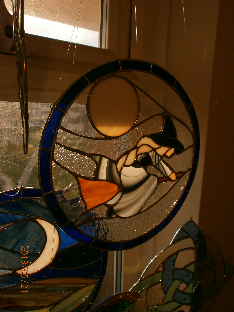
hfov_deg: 51.4
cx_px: 117
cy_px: 156
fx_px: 243
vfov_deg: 65.3
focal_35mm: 27
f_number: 2.9
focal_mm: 4.8
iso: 100
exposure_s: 1/400
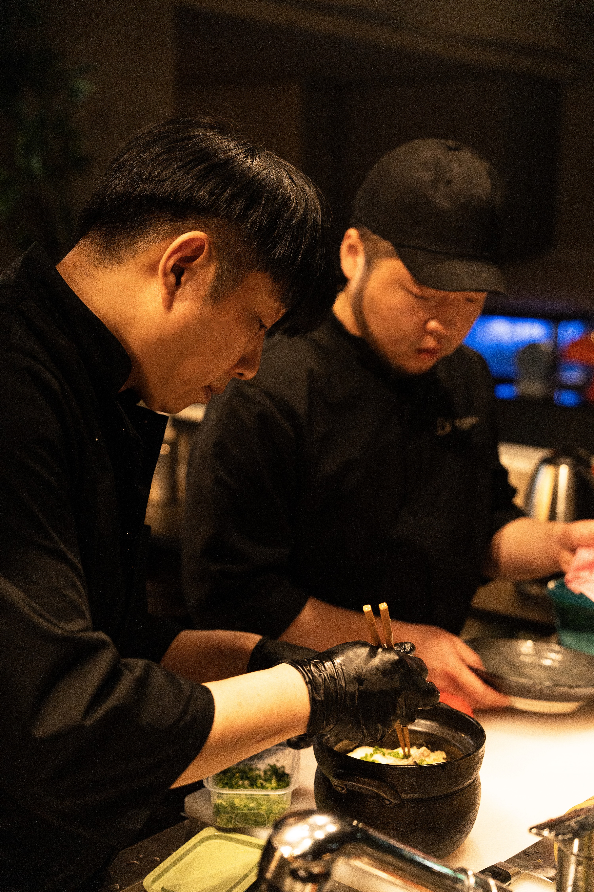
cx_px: 297
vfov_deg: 39.6
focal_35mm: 50
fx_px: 1237
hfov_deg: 27.0
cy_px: 446
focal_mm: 50
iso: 4000
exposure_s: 1/500
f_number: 2.8
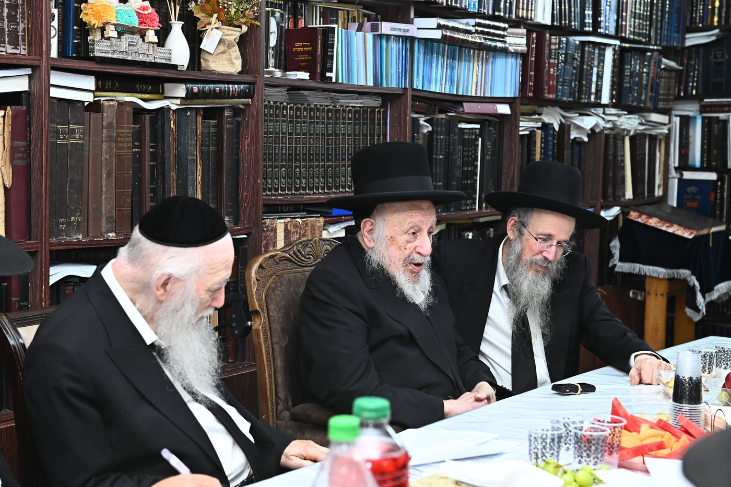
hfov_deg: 32.4
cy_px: 244
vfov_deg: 21.9
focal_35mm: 62
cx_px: 366
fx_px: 1259
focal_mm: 62
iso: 2000
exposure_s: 1/200
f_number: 5.6
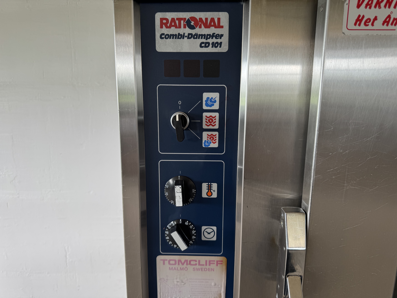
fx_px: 275
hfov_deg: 71.6
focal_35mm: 24
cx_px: 198
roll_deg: -0.2
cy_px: 149
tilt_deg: -10.5
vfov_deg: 56.8
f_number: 1.78
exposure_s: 1/121
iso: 100
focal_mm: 6.76
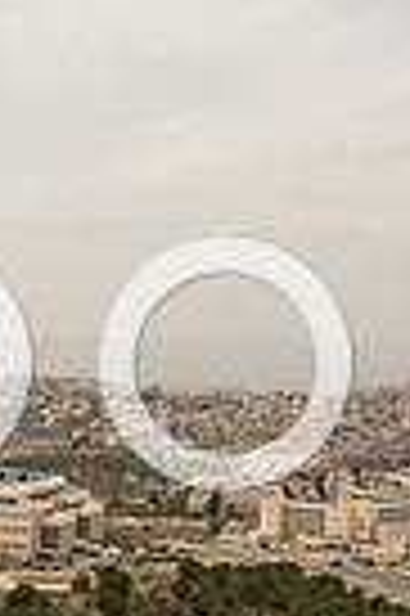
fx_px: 1353
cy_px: 360
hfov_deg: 16.6
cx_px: -59
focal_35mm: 79
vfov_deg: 25.7
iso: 100
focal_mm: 24
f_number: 3.5
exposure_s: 1/800
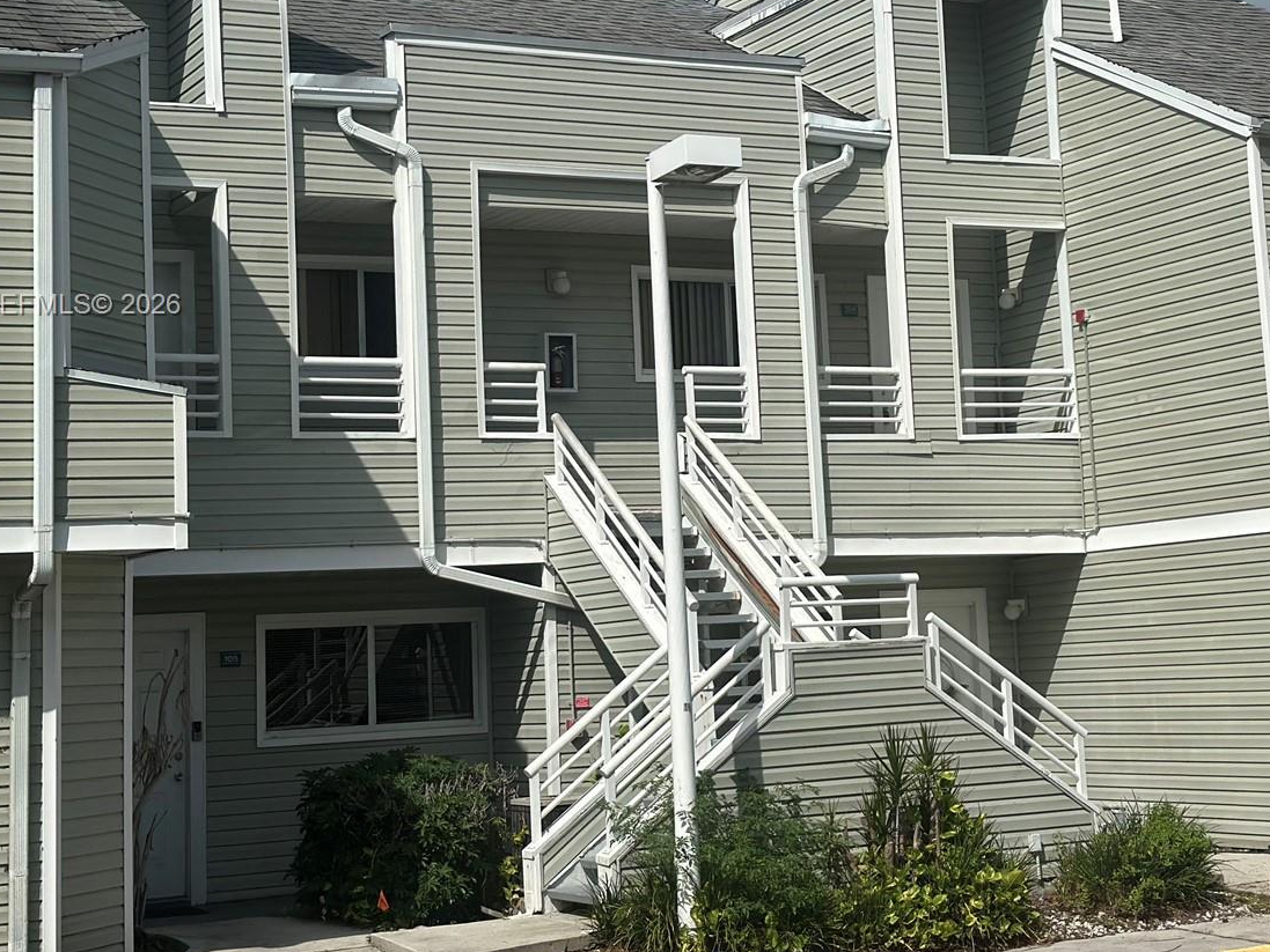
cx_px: 747
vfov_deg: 20.9
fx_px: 2568
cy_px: 307
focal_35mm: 70
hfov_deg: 27.7
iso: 80
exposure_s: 1/13699
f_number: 1.78
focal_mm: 6.86
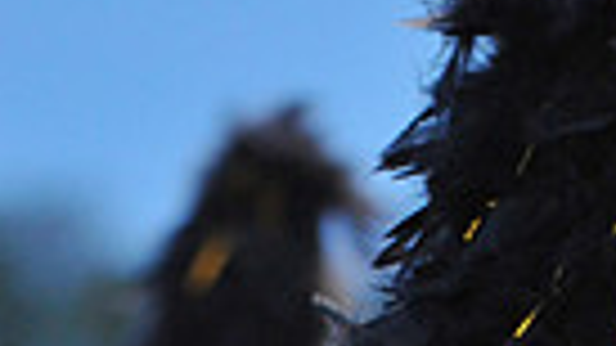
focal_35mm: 664
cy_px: 1231
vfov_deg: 1.8
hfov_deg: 3.3
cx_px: 612
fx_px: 10844
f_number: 5.6
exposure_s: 1/125
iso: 4000
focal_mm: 150
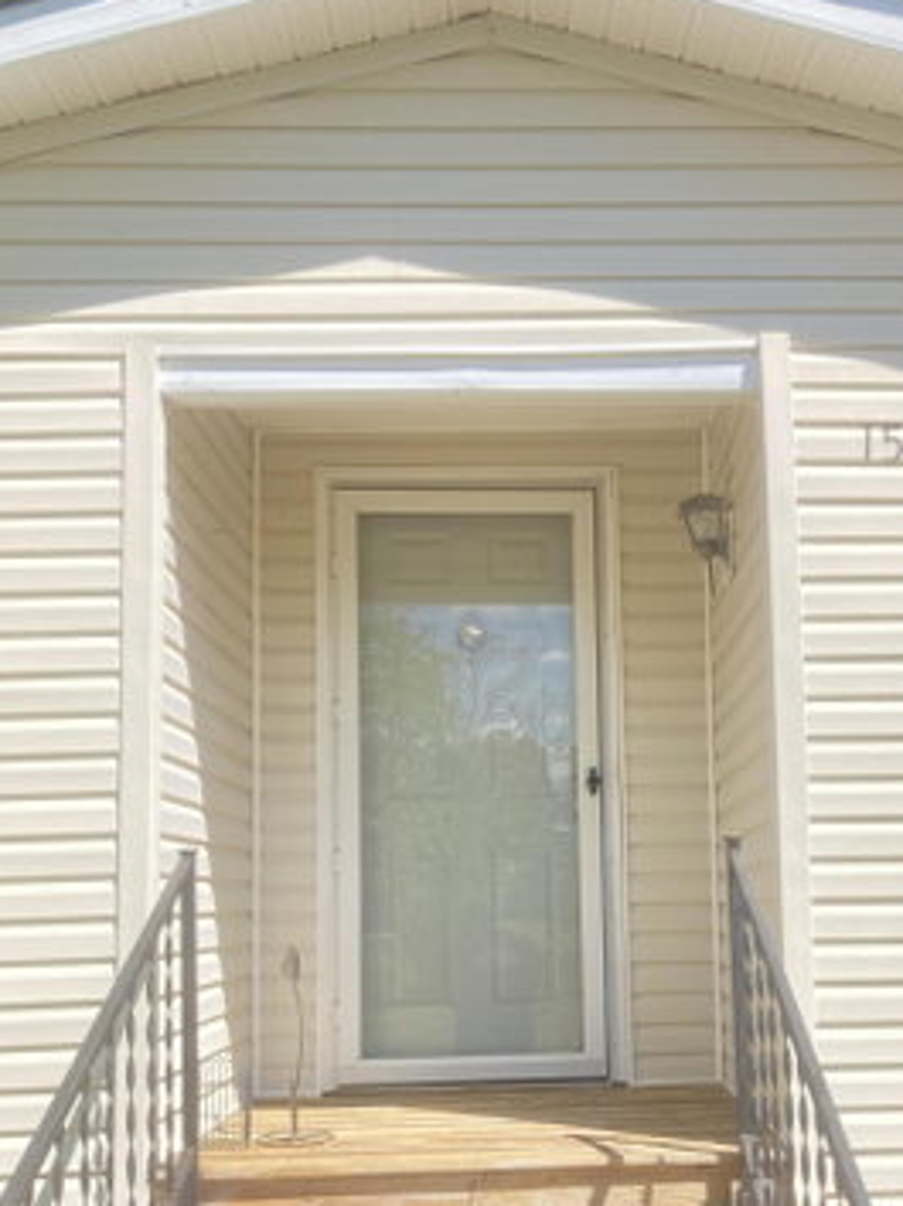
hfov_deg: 37.4
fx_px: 1323
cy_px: 797
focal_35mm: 38
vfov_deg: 48.2
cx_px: 583
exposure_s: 1/1215
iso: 20
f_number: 1.8
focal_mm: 3.99
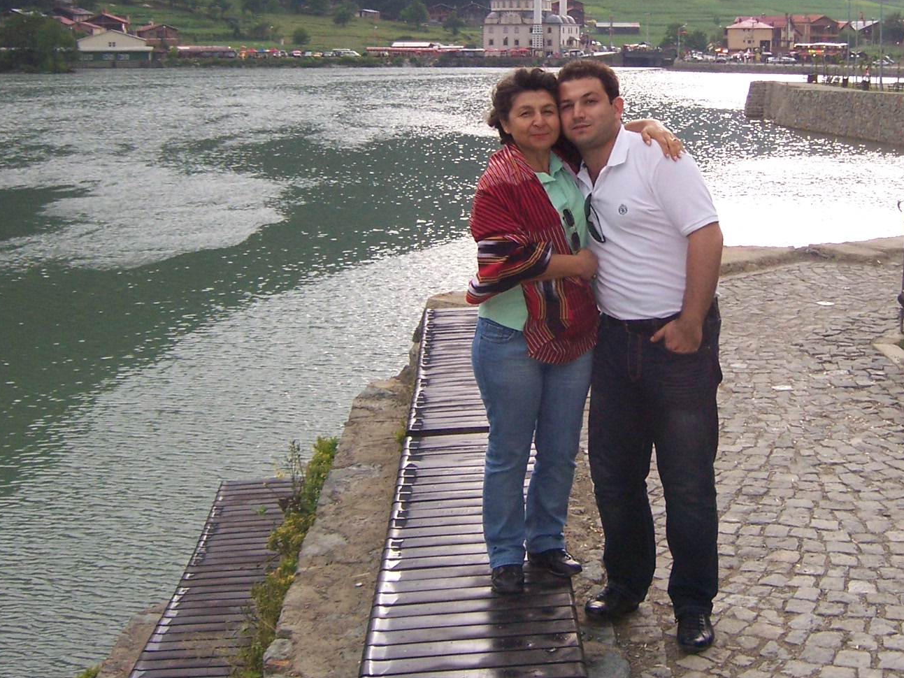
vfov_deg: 25.4
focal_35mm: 57
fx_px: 1489
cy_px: 175
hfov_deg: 33.5
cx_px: 598
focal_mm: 6.2
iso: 125
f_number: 2.8
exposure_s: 1/100
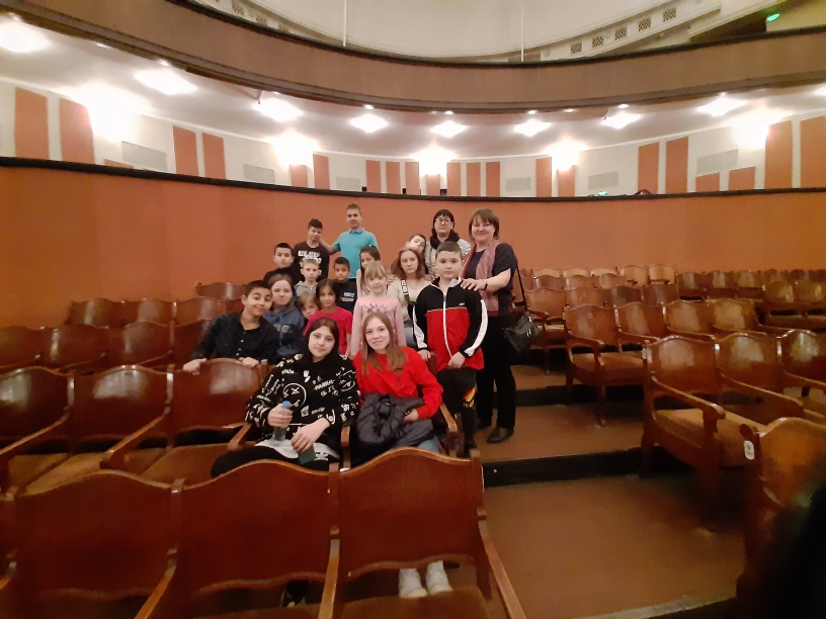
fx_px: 310
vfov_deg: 89.9
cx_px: 413
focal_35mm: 13
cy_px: 310
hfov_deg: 106.2
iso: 800
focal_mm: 1.42
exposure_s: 1/11
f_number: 2.2
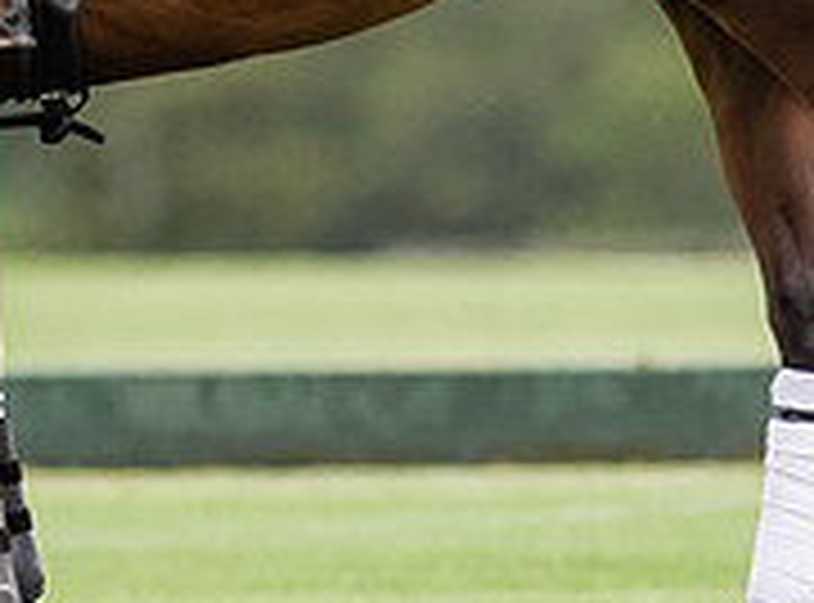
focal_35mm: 2174
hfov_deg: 0.9
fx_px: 50886
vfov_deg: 0.7
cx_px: -627
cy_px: -237
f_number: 3.2
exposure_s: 1/4000
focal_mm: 300
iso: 400
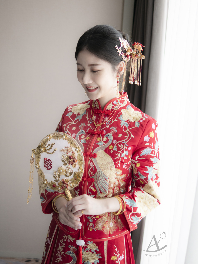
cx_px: 99
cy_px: 132
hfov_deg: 29.1
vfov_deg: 38.2
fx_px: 381
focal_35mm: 50
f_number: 1.4
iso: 200
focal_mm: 25
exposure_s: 1/125
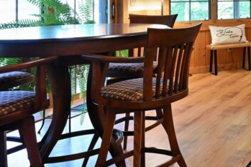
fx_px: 384
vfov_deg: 23.4
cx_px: 373
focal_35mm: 55
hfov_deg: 26.6
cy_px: -7
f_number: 5.6
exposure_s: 1/10
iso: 400
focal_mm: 16
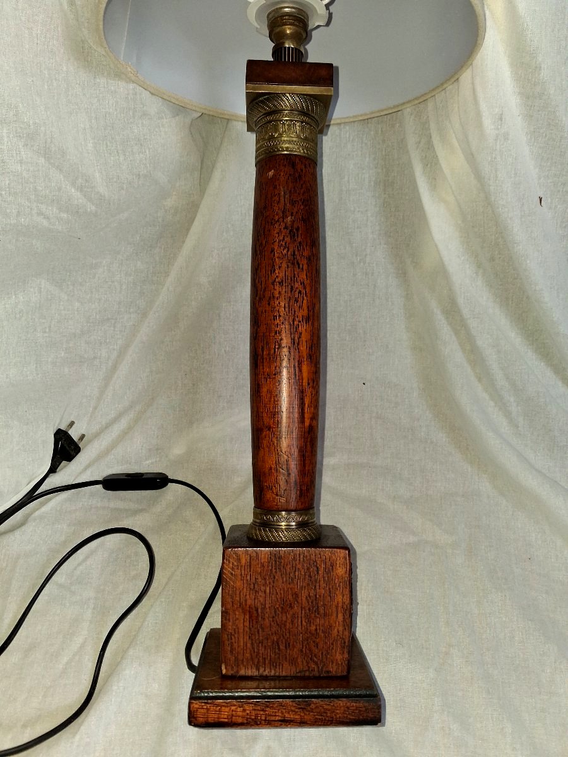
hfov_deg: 51.4
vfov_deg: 65.3
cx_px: 284
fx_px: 591
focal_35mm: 27
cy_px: 378
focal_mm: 4
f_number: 1.8
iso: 250
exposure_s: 1/120
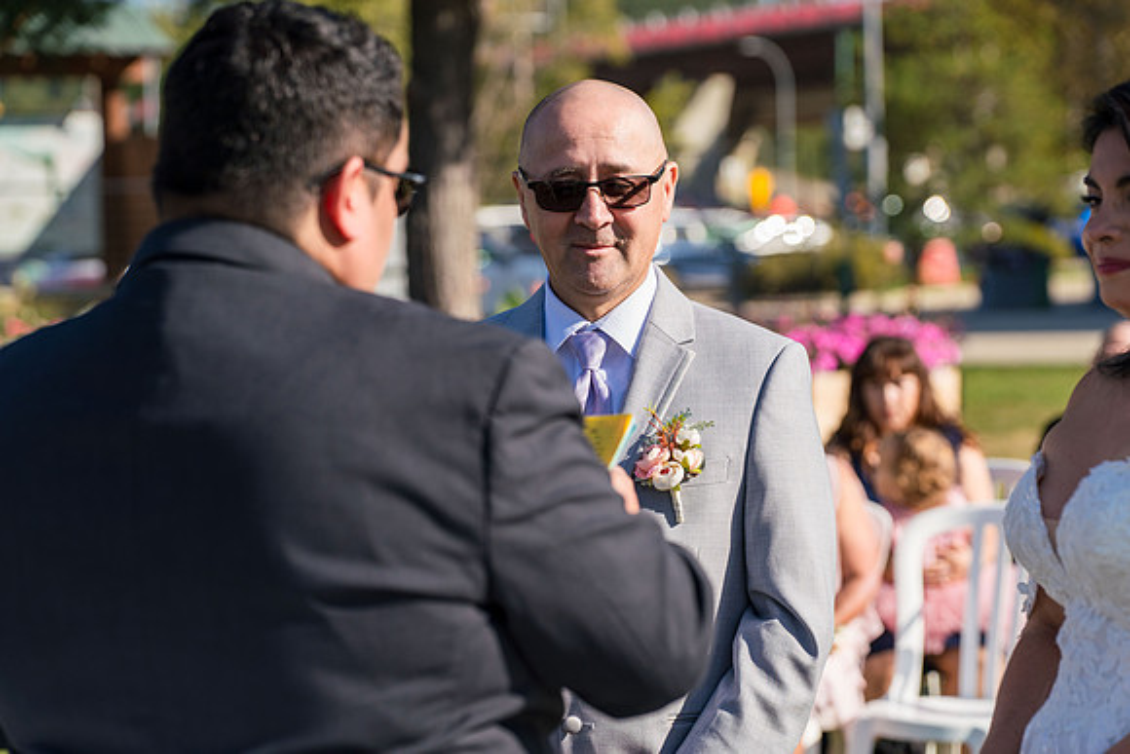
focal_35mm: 96
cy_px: 377
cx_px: 565
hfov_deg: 21.2
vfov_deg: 14.3
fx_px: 3014
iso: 250
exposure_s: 1/1600
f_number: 4
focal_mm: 96
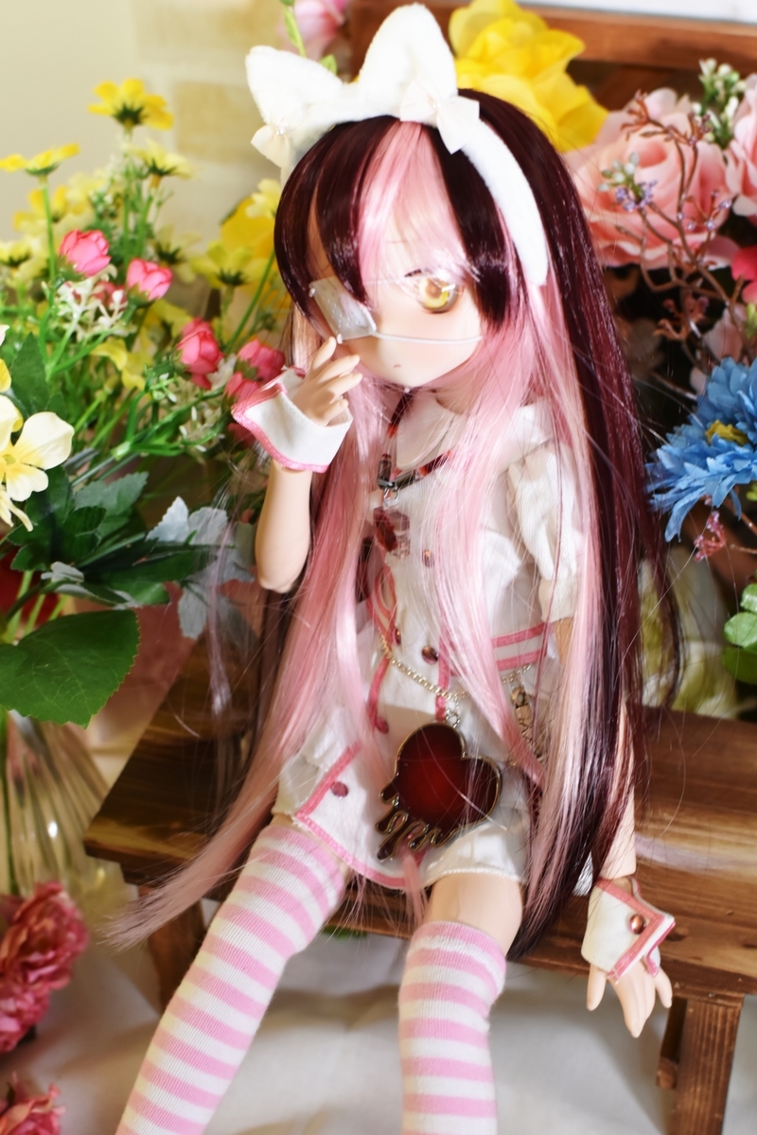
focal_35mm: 52
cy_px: 568
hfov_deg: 25.8
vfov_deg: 37.9
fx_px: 1656
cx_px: 378
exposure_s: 1/60
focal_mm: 35
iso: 800
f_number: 3.5
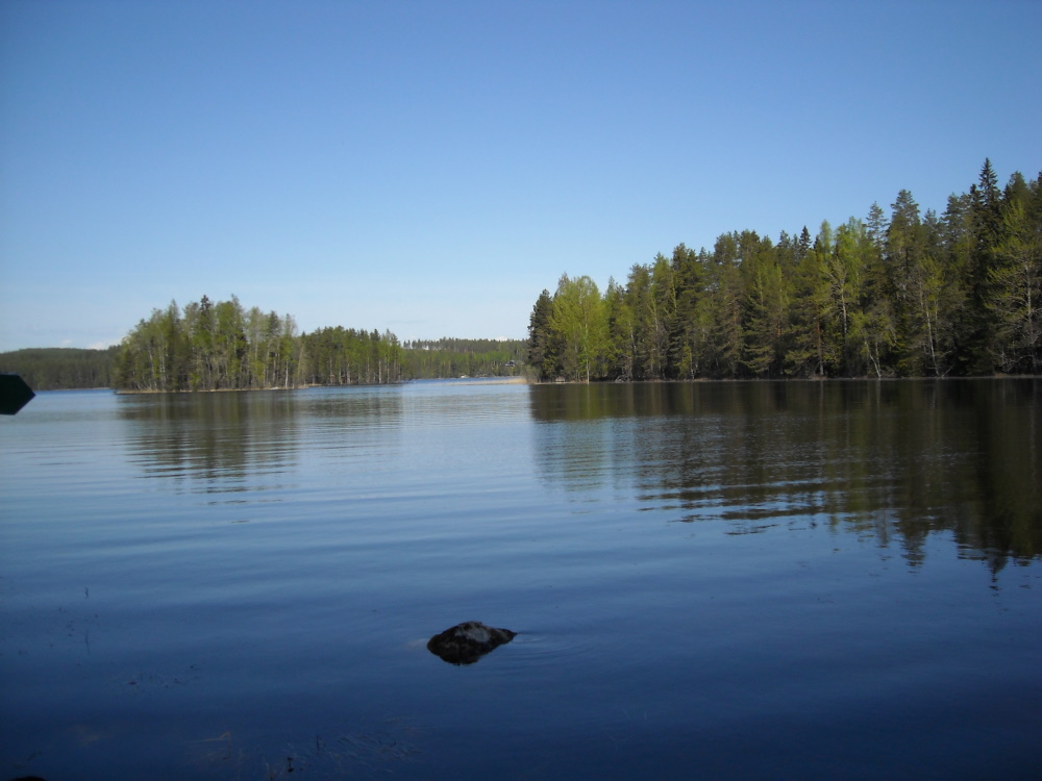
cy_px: 390
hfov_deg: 52.6
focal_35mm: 35
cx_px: 521
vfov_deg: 40.7
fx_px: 1054
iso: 64
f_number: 5.6
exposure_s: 1/353
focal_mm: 5.7
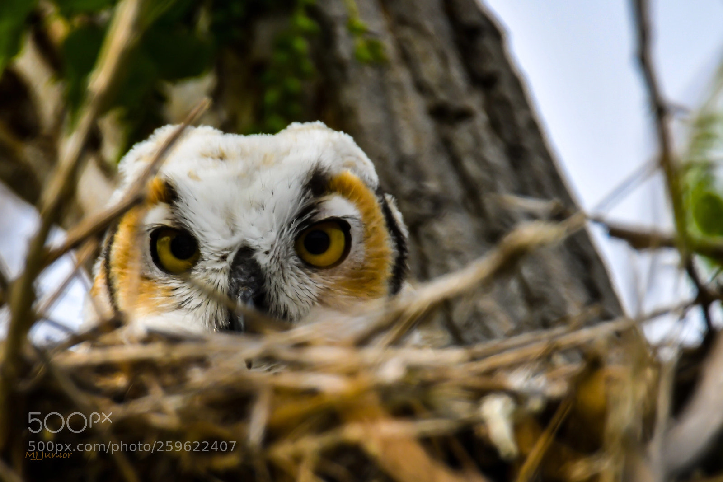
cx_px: 362
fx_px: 18075
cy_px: 241
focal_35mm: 900
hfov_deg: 2.3
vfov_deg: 1.5
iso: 400
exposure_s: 1/1250
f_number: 6.3
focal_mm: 600
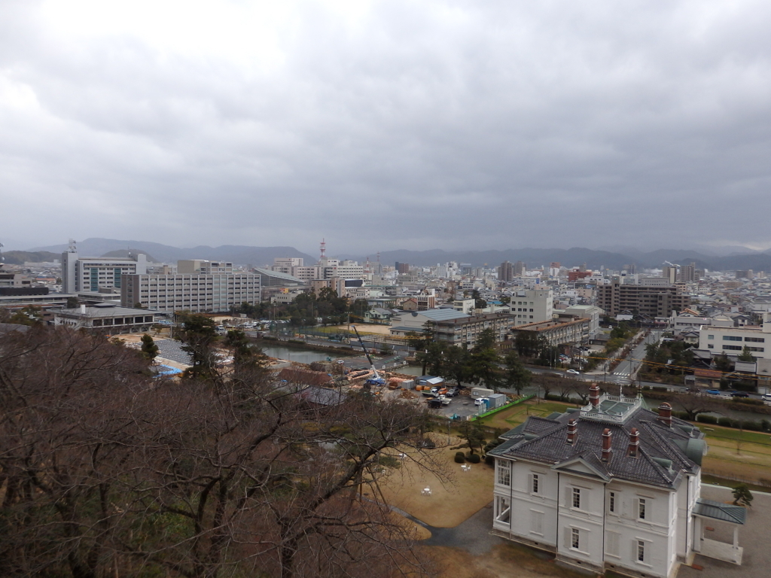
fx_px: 557
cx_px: 386
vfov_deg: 54.9
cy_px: 289
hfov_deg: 69.4
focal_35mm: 25
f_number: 3
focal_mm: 4.5
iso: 125
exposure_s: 1/800
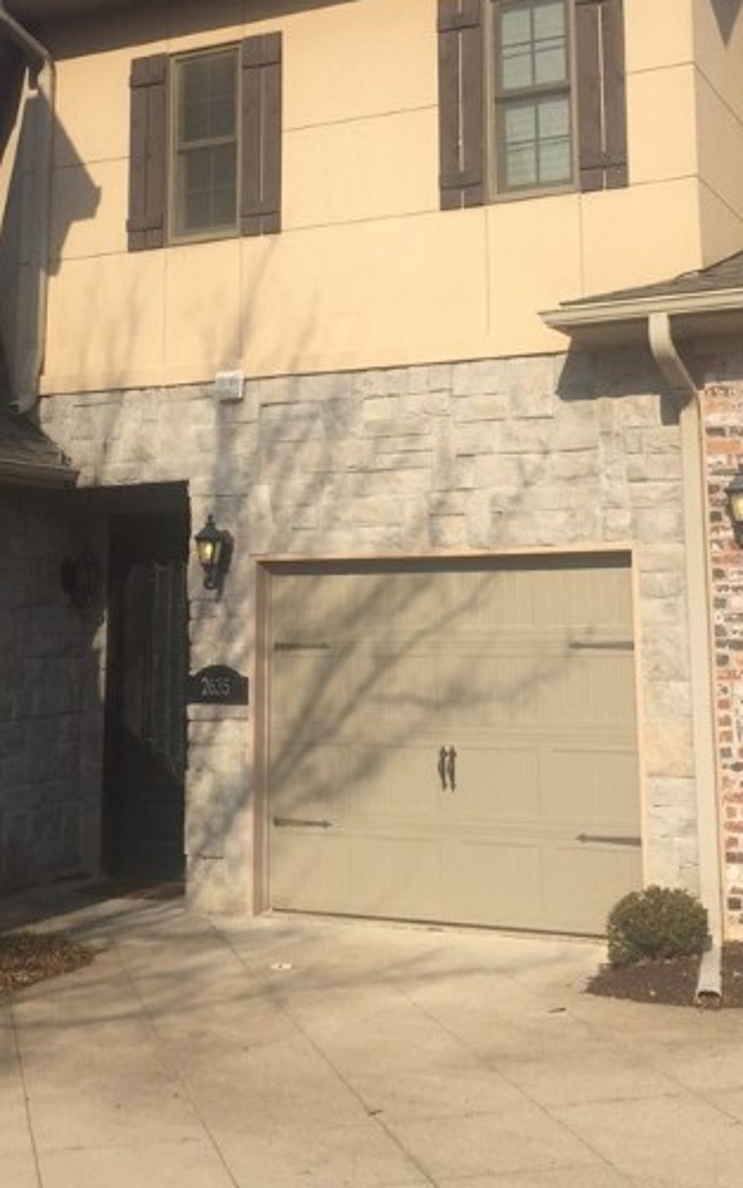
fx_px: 1522
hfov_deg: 27.4
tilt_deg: +11.1
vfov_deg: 41.9
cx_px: 367
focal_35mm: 47
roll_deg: +0.7
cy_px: 362
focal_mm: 4.15
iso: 32
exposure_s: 1/2825
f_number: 2.2
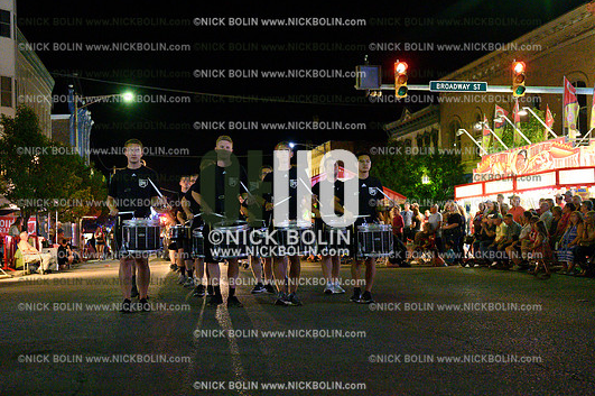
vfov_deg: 28.6
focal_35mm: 47
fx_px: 776
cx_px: 279
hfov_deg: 41.9
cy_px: 203
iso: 32000
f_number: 4
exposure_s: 1/400
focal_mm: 43
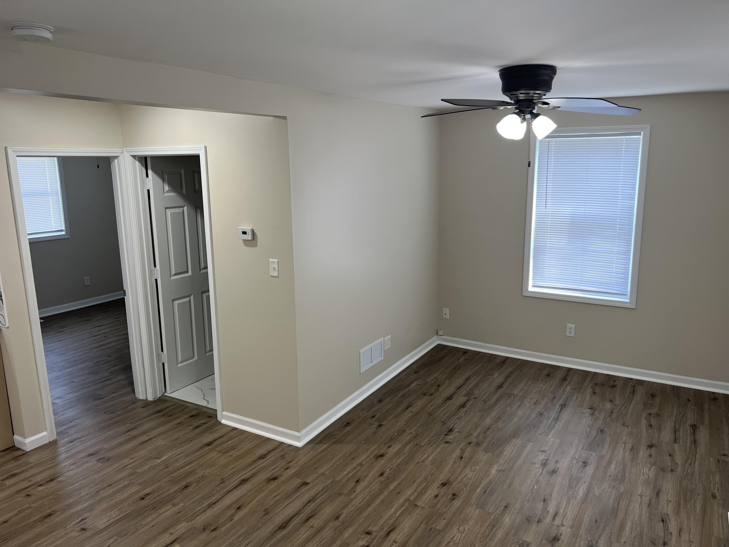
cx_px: 364
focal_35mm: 26
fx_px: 548
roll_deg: +0.6
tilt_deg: -11.0
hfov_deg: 67.3
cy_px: 274
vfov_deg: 53.1
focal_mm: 5.7
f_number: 1.5
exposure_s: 1/120
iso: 80
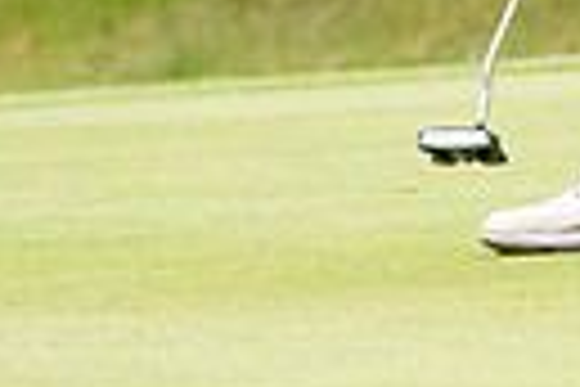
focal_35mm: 1344
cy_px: -443
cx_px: 931
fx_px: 21652
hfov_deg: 1.5
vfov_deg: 1.0
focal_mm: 200
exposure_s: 1/1000
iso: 1000
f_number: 4.5
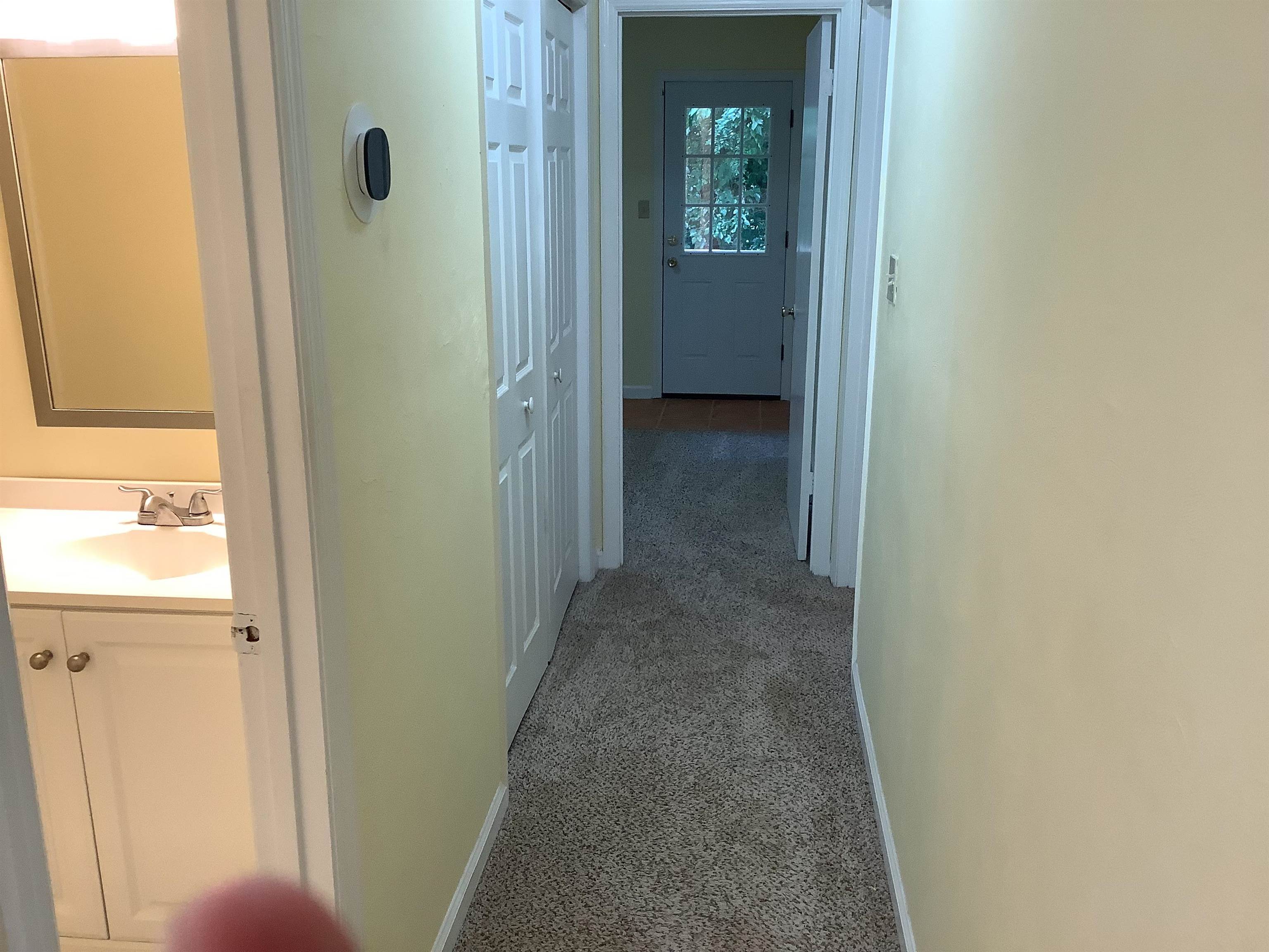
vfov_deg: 45.4
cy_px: 476
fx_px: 1136
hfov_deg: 58.4
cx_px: 634
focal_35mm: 31
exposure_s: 1/60
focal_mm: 3.3
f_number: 2.4
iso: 100
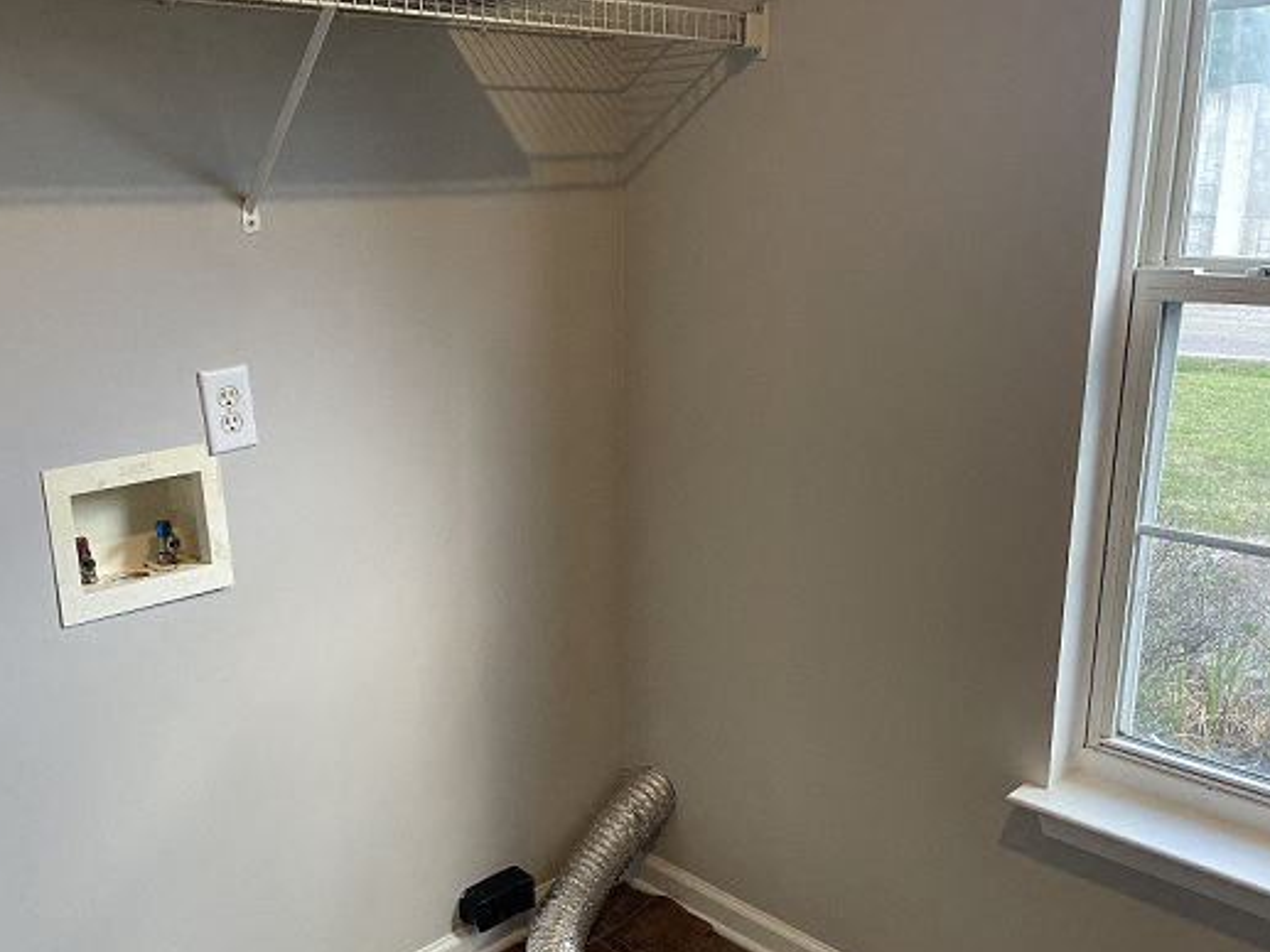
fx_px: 1174
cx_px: 506
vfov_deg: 44.1
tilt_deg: -16.3
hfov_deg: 56.4
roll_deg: +1.5
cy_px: 541
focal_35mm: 32
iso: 125
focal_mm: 4.2
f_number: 1.6
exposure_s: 1/120
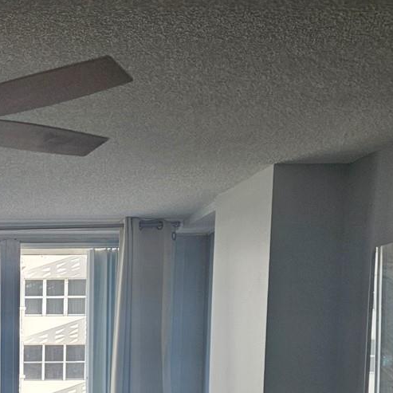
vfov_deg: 23.9
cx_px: -46
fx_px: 848
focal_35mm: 66
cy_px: 463
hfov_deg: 24.3
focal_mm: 5.4
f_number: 1.8
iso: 50
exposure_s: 1/207
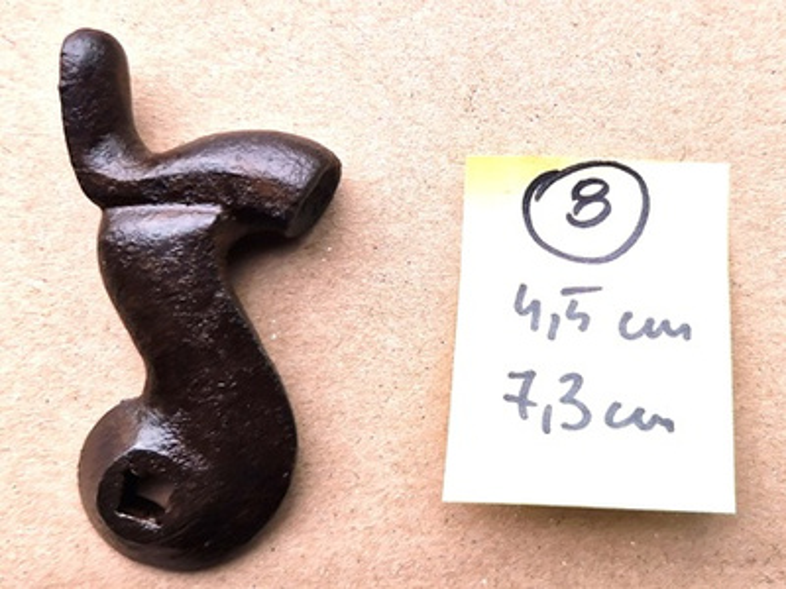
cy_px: 294
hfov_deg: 73.9
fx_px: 522
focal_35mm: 23
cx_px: 393
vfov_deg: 58.9
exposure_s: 1/485
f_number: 1.8
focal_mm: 5.4
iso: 50
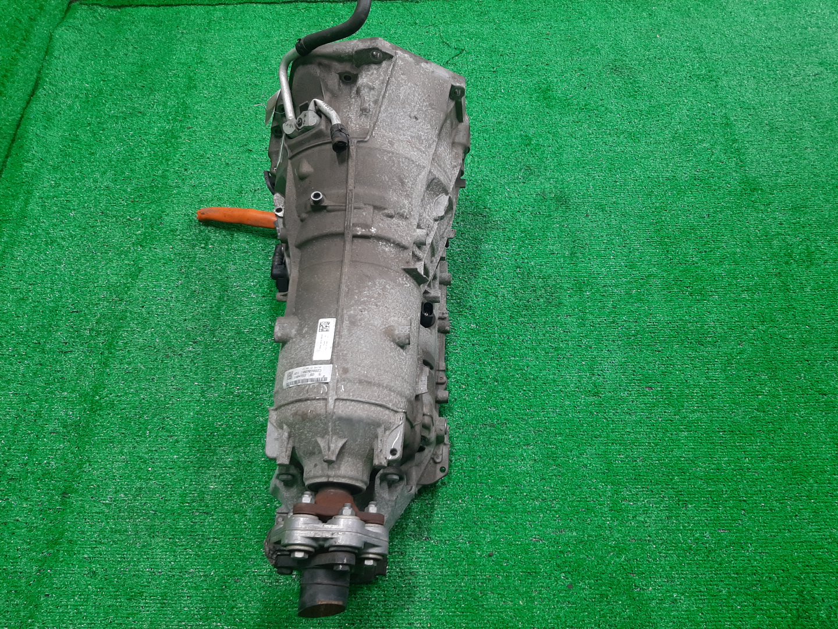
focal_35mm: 26
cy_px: 314
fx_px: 629
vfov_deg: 53.1
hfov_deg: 67.3
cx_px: 419
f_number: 1.7
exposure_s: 1/50
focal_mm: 3.93
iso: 79
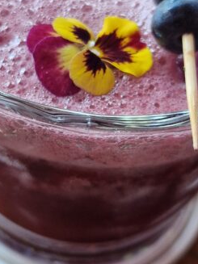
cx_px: 70
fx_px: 549
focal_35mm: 72
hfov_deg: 20.4
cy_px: 109
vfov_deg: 27.0
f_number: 1.8
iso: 250
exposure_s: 1/100
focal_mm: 5.4
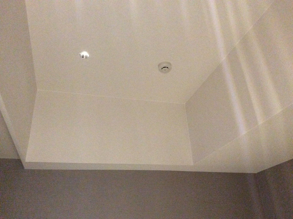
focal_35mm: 32
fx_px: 270
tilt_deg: +25.4
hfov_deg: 56.9
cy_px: 110
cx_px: 146
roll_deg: +1.9
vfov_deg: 44.0
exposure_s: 1/15
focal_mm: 3.3
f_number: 2.4
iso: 500
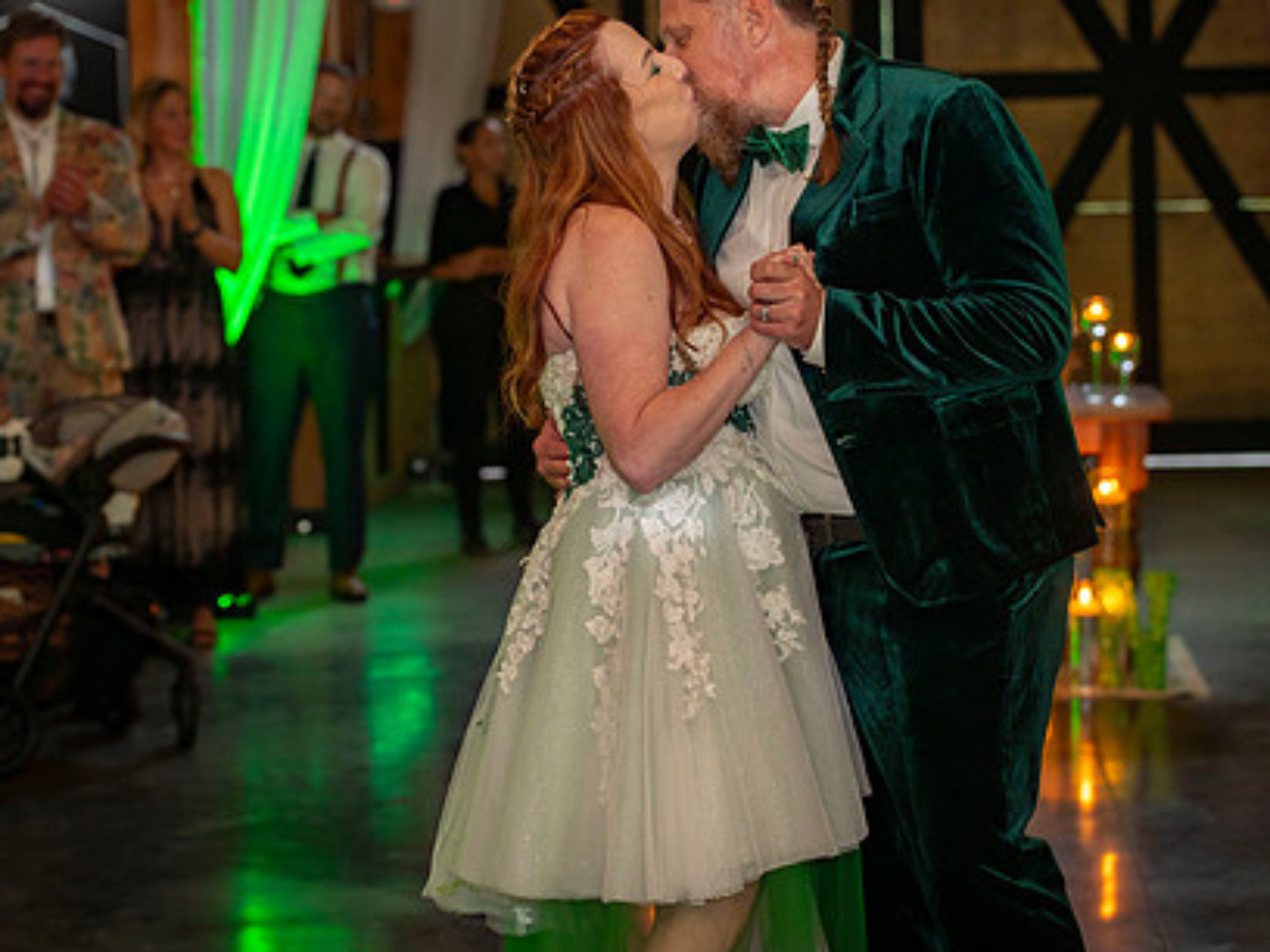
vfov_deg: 14.6
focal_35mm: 101
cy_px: 392
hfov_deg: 19.4
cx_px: 654
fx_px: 3706
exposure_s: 1/100
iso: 800
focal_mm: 70
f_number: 3.2
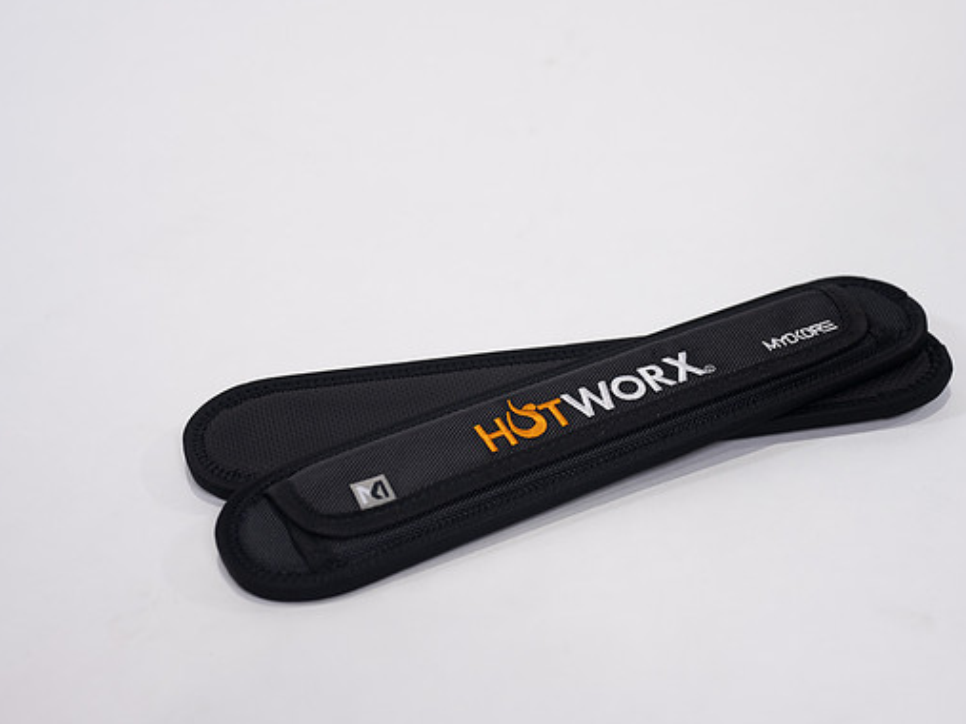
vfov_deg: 26.5
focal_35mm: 55
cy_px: 363
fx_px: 1534
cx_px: 549
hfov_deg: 34.9
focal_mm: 50
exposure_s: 1/125
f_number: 4
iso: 200
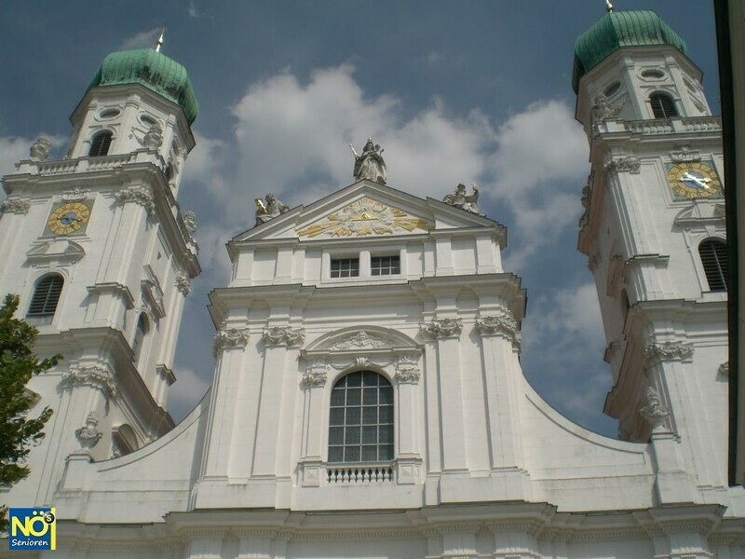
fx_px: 818
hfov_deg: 49.0
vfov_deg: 37.7
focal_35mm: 38
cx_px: 372
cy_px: 280
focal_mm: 6.3
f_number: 4.4
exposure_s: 1/1600
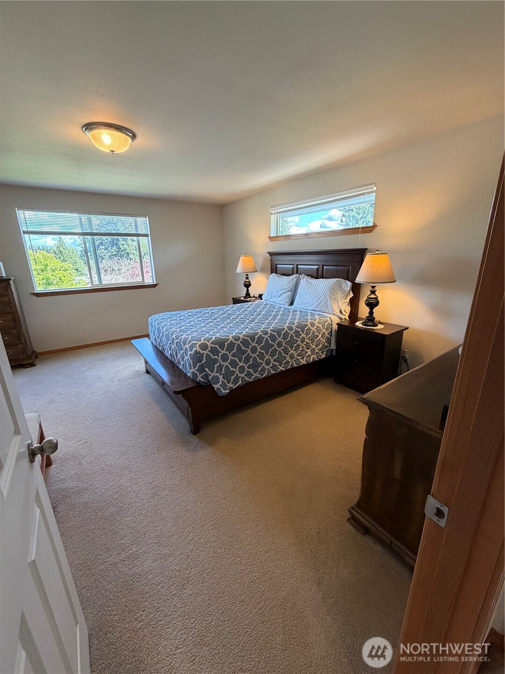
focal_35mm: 14
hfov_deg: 85.7
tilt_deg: -16.7
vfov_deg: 102.1
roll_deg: +1.2
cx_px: 252
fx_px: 272
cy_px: 337
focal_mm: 2.22
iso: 250
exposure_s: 1/120
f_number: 2.2
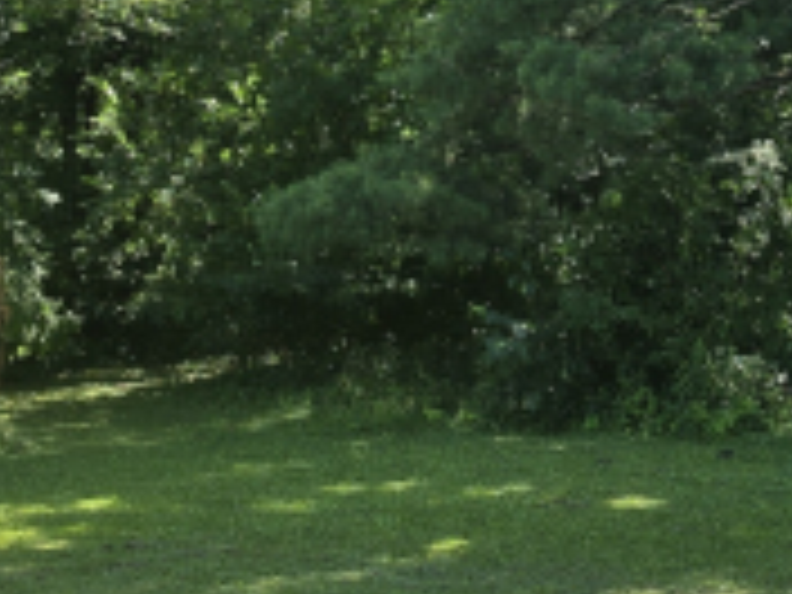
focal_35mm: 87
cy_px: -234
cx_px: 560
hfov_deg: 22.4
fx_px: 1991
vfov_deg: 15.9
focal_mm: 6.5
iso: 10
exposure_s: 1/195
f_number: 1.4
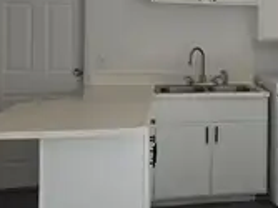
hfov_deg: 32.7
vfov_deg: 25.9
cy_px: 32
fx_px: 441
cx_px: 263
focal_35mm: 55
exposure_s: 1/120
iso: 50
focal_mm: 5.4
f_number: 1.8
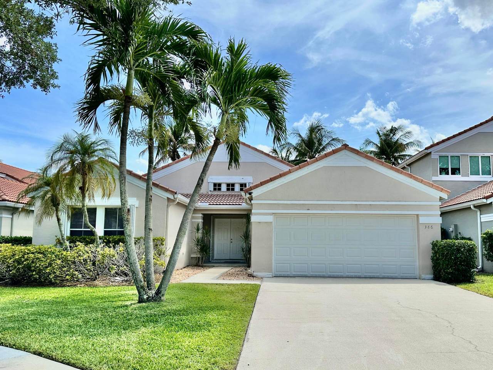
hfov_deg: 71.6
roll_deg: -0.1
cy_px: 185
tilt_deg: +5.9
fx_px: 342
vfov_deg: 56.8
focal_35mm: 24
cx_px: 246
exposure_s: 1/4348
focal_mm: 6.86
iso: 80
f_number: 1.78
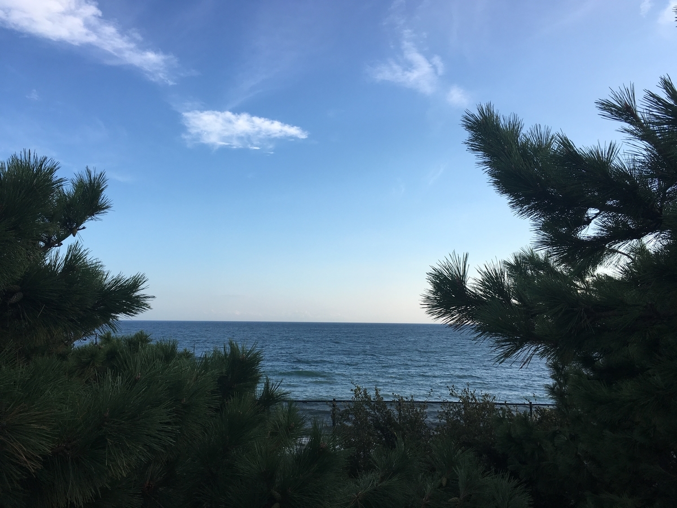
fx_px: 567
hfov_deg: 61.7
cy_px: 254
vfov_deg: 48.2
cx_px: 338
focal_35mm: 29
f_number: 2.2
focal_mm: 4.15
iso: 25
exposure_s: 1/1083
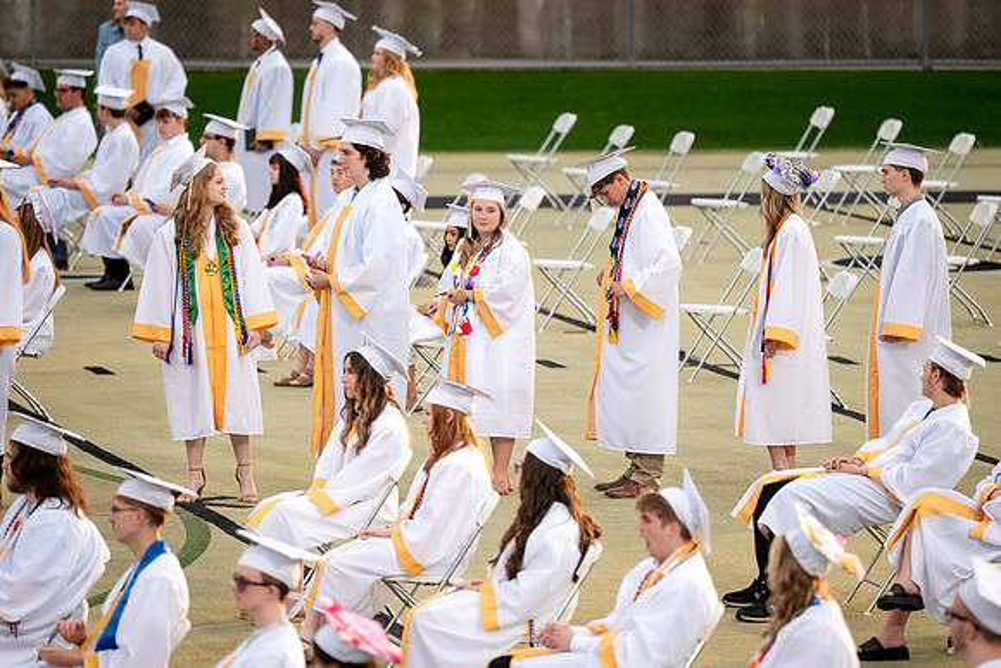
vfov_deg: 4.5
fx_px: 8572
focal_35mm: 308
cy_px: 265
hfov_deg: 6.7
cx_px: 489
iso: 400
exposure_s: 1/500
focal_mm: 200
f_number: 2.8
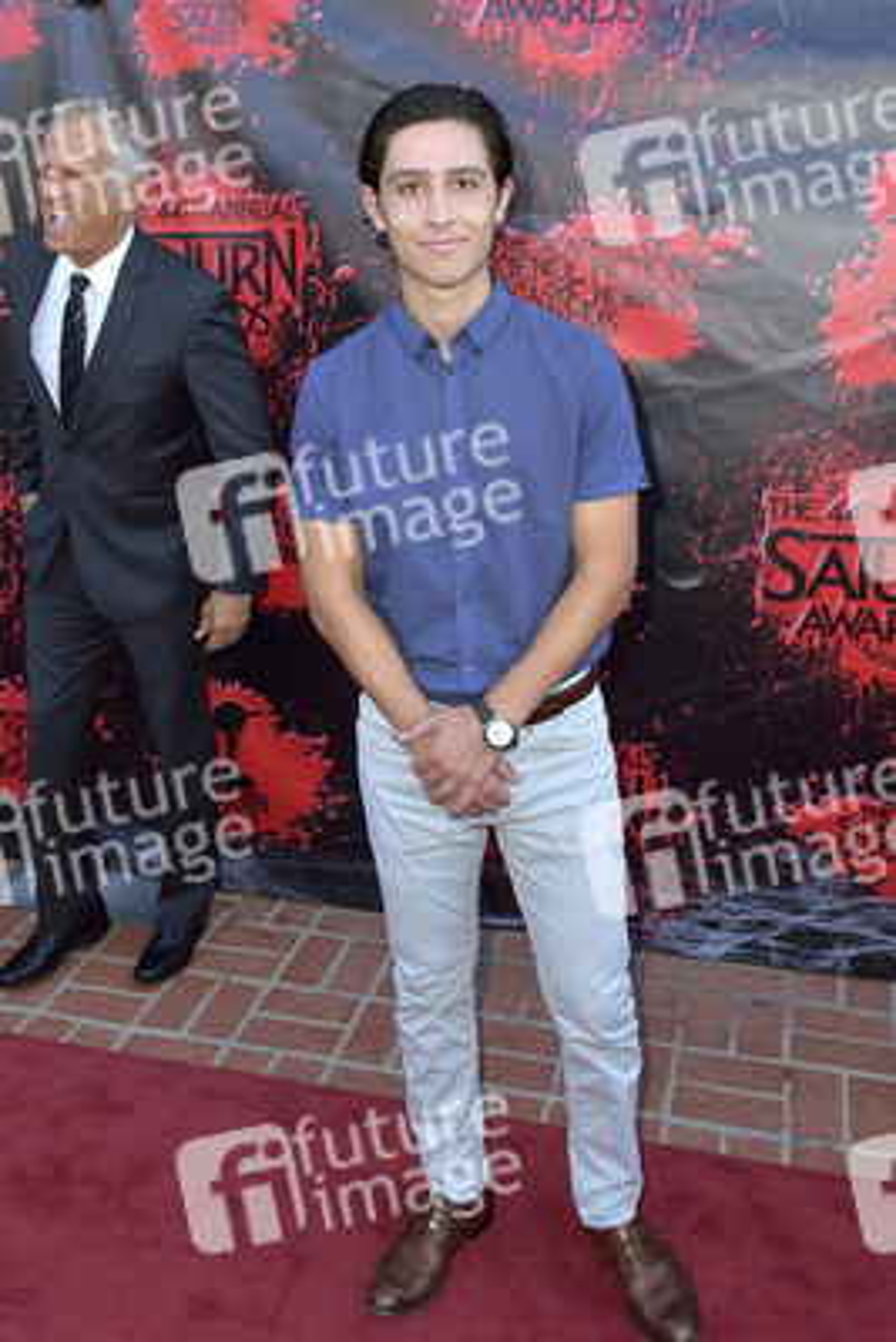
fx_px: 1156
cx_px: 448
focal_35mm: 31
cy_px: 671
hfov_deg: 42.4
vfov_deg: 60.3
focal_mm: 31
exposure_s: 1/250
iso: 250
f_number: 6.3
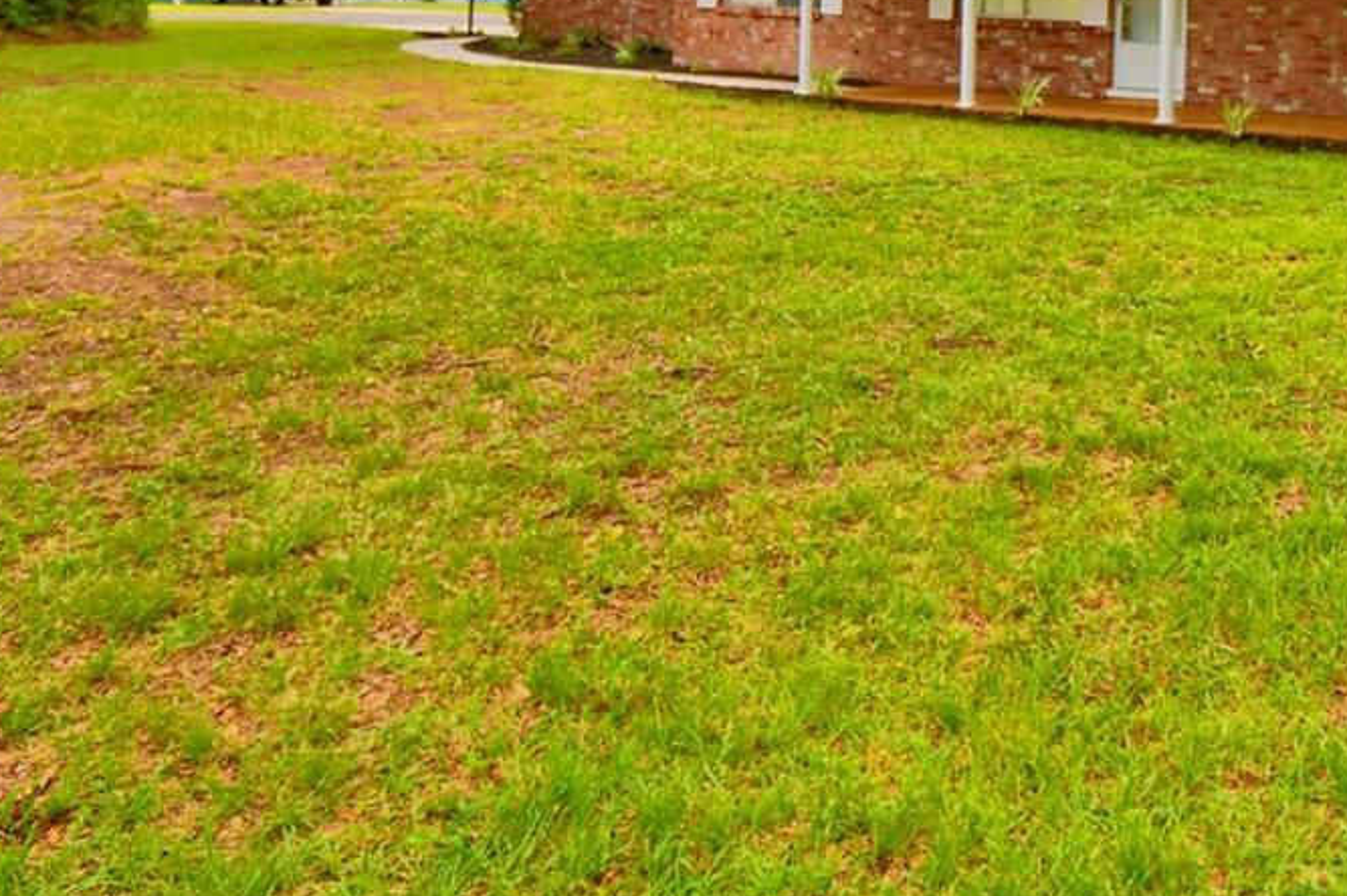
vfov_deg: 32.7
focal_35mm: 36
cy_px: -69
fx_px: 1346
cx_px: 1165
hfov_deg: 48.6
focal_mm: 10
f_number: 4.5
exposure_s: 1/250
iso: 100
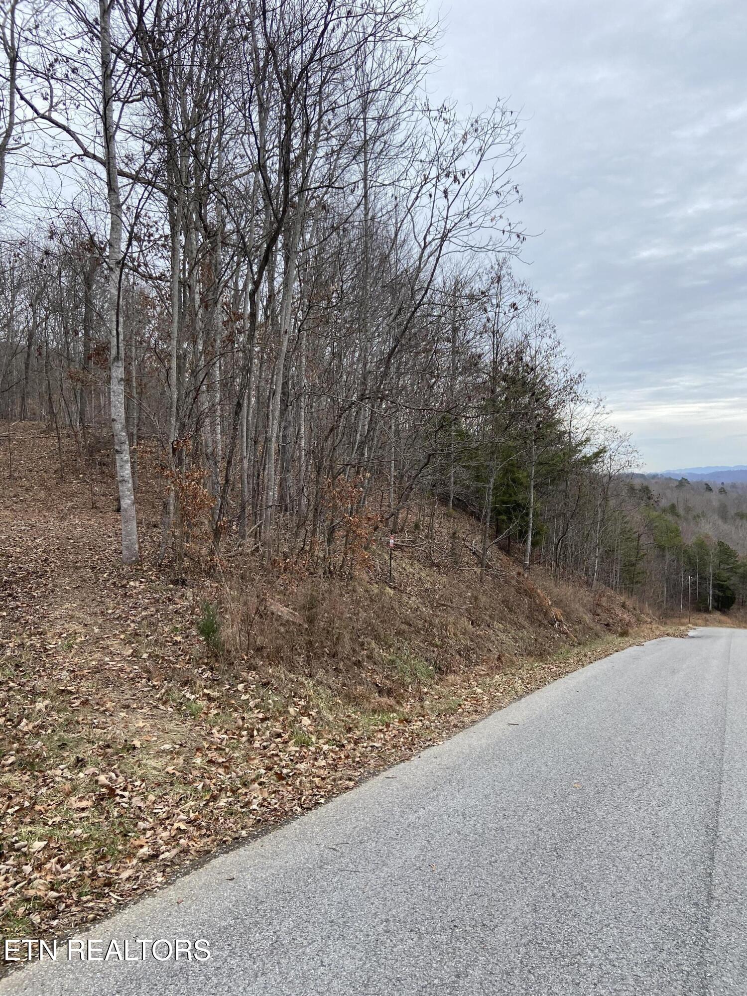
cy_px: 498
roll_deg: +3.6
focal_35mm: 26
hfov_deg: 53.1
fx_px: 748
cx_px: 374
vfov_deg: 67.3
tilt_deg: -1.7
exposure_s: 1/719
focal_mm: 4.25
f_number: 1.8
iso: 32
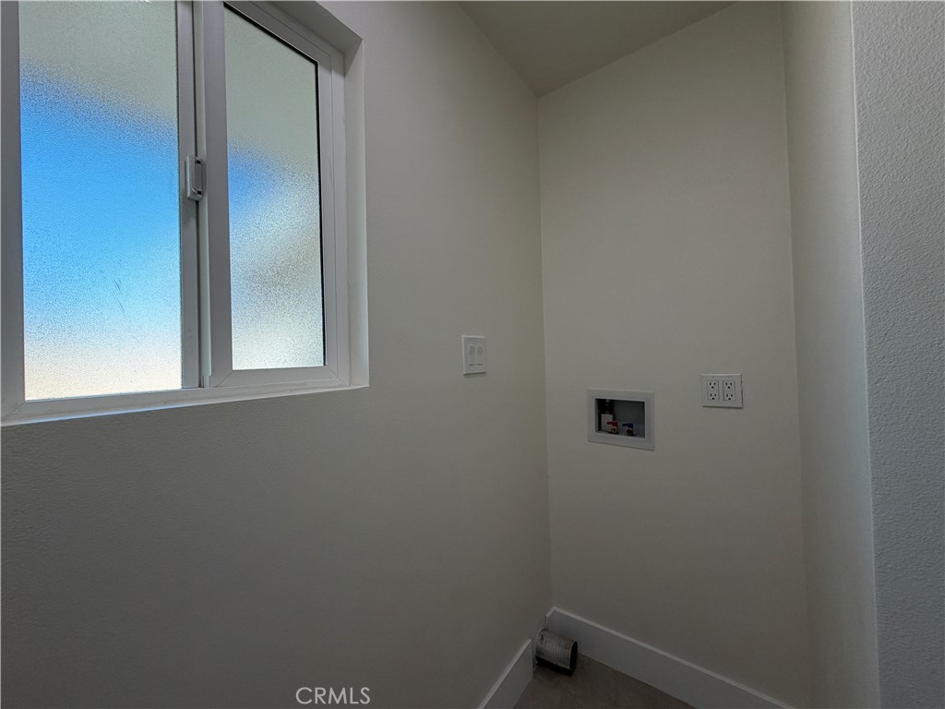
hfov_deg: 102.1
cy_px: 354
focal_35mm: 14
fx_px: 382
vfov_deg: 85.7
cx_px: 472
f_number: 2.2
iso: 50
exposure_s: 1/123
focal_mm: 2.22
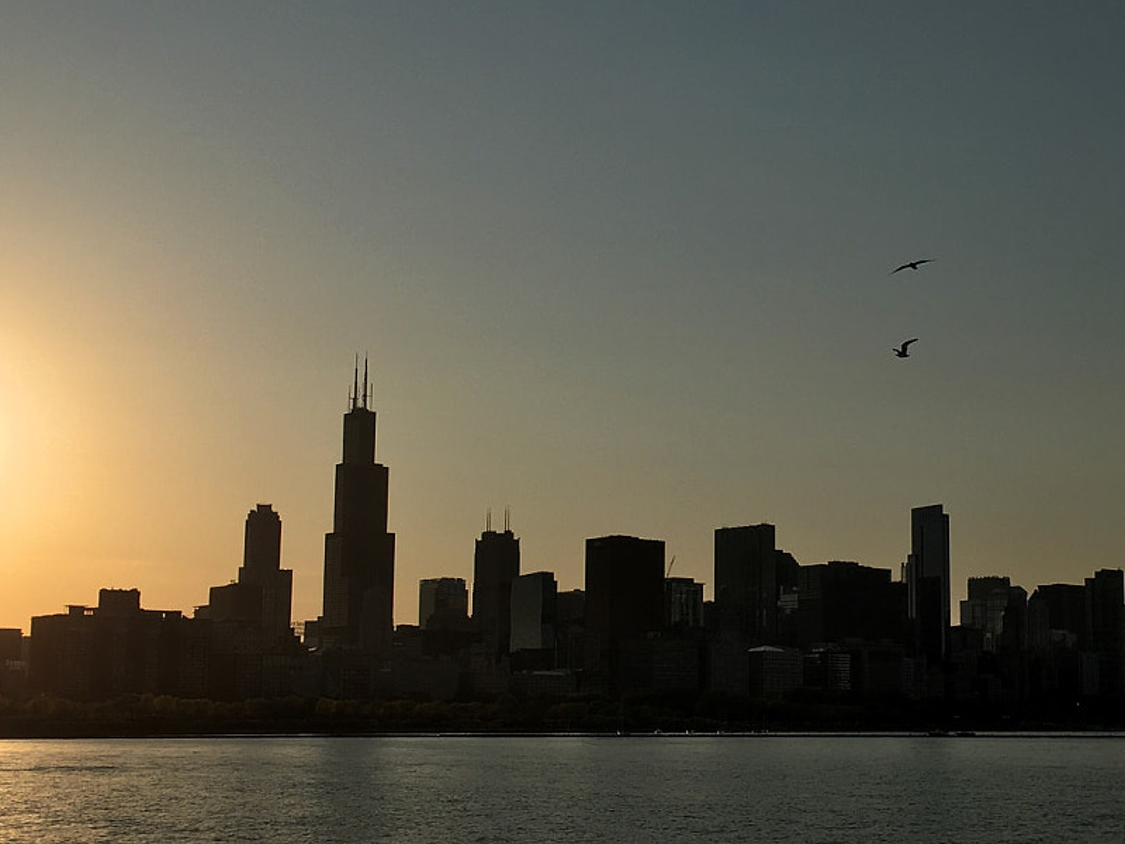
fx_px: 1885
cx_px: 762
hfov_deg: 32.9
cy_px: 443
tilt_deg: +8.3
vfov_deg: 25.2
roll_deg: -0.2
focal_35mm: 58
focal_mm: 4.15
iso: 25
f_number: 2.2
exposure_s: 1/5917
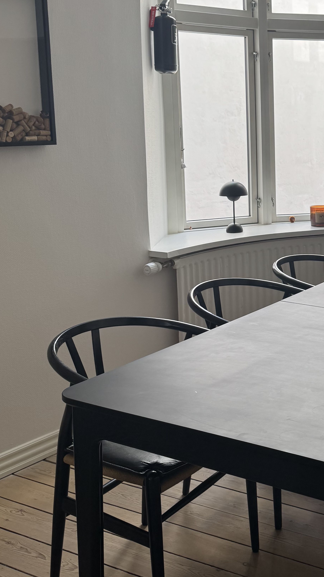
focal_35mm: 46
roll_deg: +0.4
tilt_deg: -5.7
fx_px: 703
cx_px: 331
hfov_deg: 24.7
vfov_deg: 44.3
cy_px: 221
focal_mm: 6.76
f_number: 1.78
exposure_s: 1/121
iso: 50
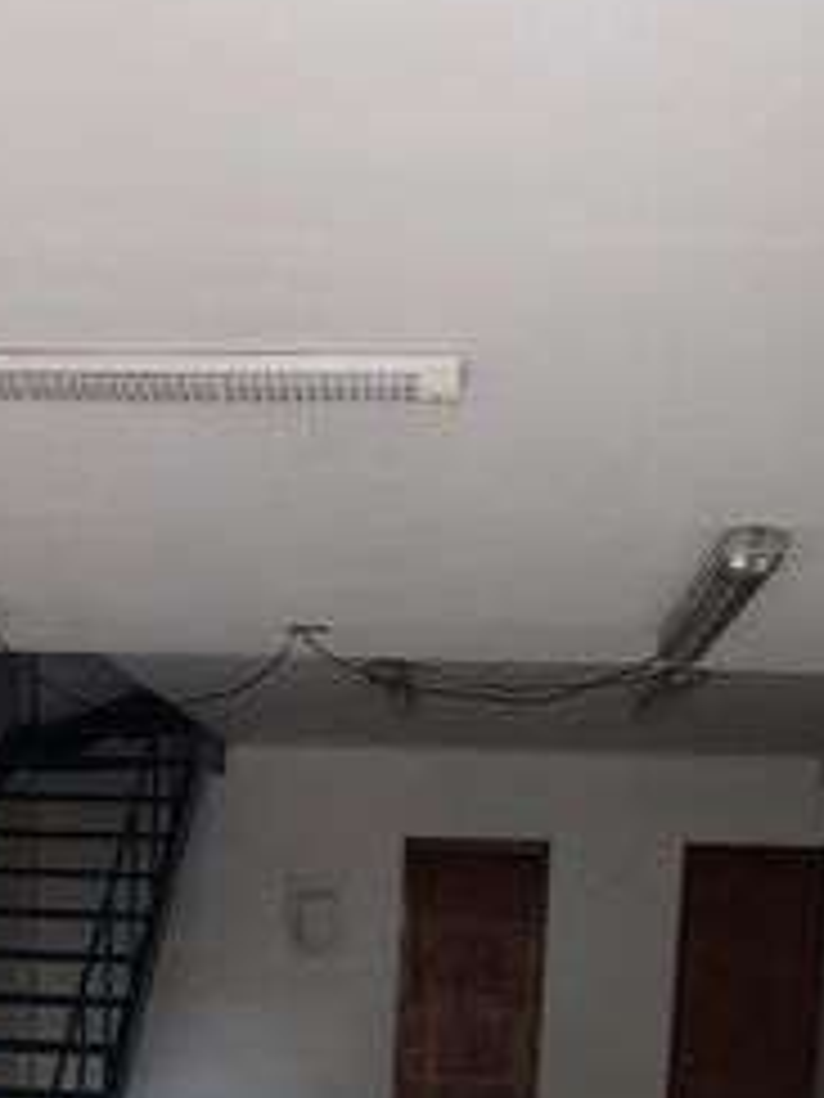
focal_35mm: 63
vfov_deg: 26.8
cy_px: 1361
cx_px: 270
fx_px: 2000
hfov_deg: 23.2
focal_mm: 6.45
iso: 320
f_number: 1.62
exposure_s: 1/120
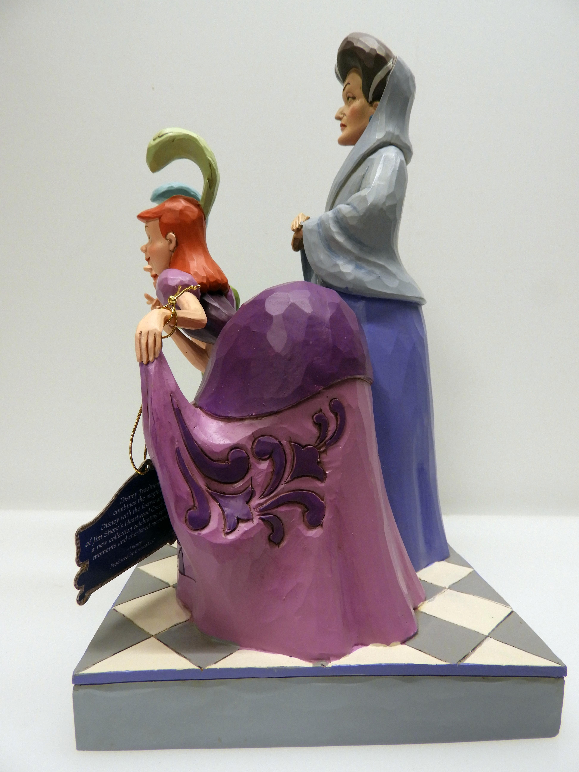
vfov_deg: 71.6
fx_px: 535
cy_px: 386
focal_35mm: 24
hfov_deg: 56.8
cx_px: 290
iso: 160
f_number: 3.3
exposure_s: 1/30
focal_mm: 4.3
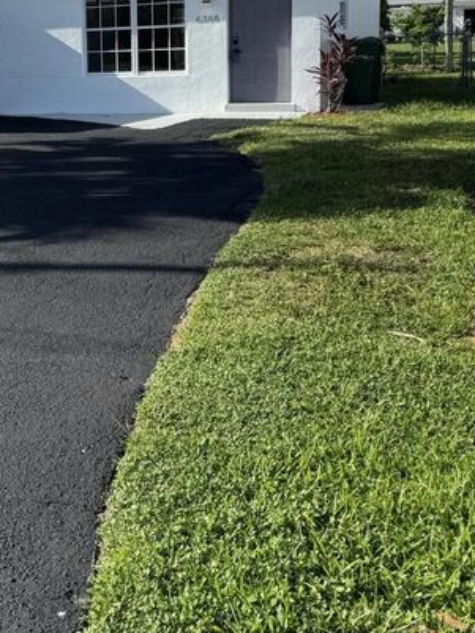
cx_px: 6
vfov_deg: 36.4
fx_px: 933
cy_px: 143
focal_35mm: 51
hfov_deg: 27.1
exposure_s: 1/3096
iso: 80
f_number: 1.78
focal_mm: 6.76
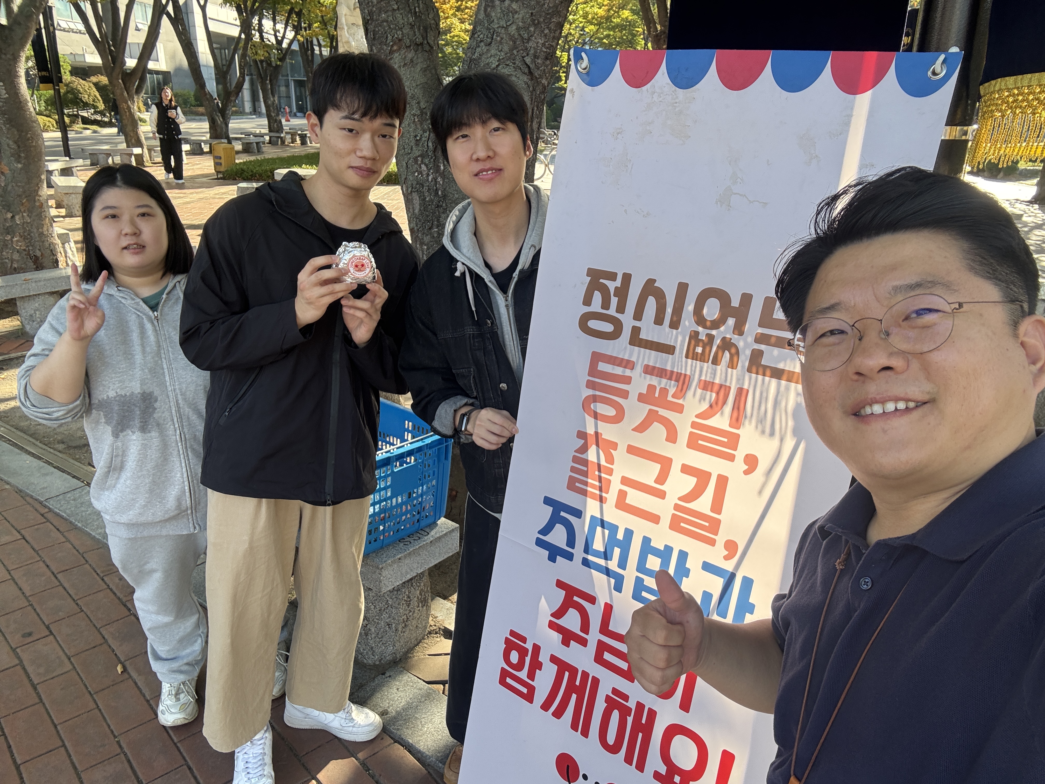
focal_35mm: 23
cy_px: 392
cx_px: 522
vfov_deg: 58.9
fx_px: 694
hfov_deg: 73.9
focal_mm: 2.69
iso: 25
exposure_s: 1/187
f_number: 1.9
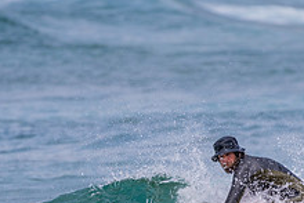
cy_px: 212
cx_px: 254
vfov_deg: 1.0
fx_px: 11120
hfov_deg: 1.6
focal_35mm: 1316
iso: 500
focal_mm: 500
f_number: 5.6
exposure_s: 1/1250
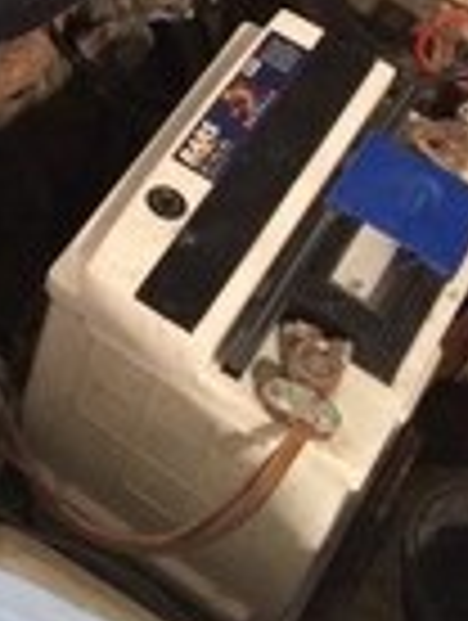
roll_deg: -1.4
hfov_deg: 13.6
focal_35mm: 104
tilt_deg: -38.0
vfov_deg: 17.1
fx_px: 1869
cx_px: -189
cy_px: -297
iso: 250
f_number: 2.2
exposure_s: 1/20
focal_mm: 4.15
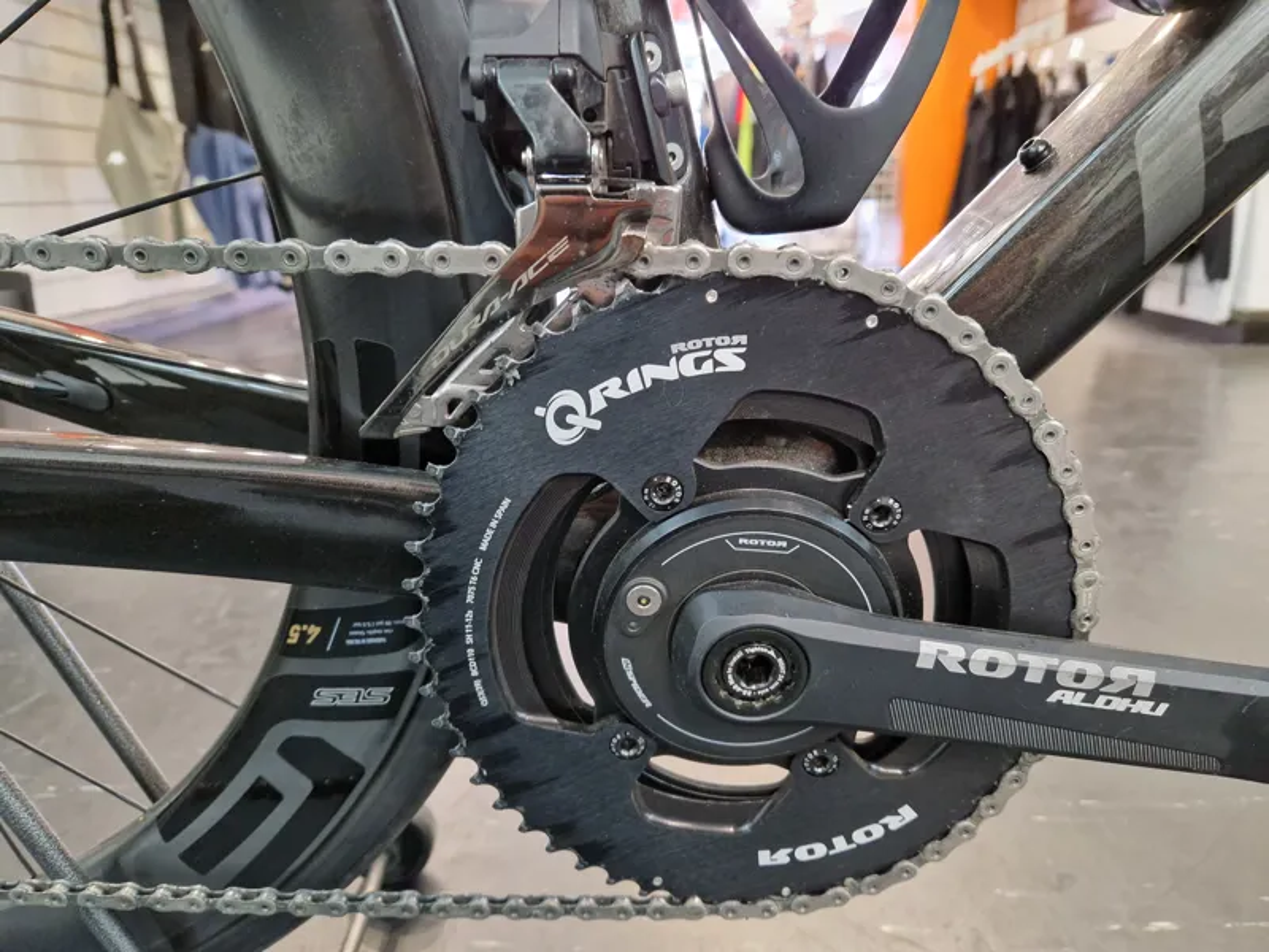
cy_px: 476
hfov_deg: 73.9
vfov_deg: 58.9
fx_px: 843
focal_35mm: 23
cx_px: 634
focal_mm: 5.4
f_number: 1.8
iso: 800
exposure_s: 1/50
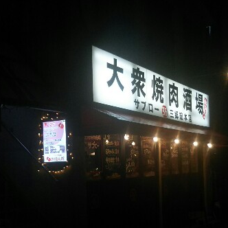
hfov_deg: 32.6
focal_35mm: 52
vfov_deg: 32.3
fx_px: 387
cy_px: 163
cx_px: 148
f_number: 2.2
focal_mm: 4
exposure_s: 1/120
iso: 80
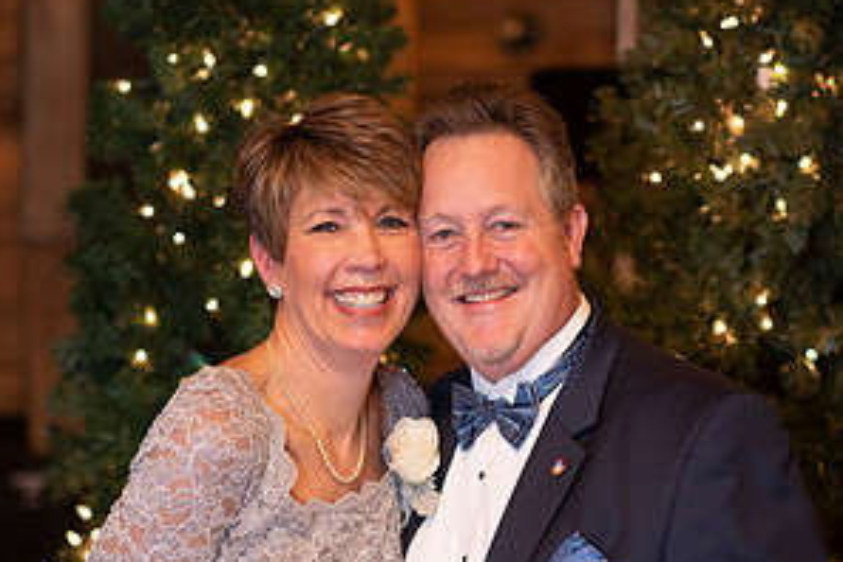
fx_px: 3021
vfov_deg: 10.6
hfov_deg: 15.9
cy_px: 420
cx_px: 420
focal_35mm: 129
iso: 1000
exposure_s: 1/200
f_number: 2.2
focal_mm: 85
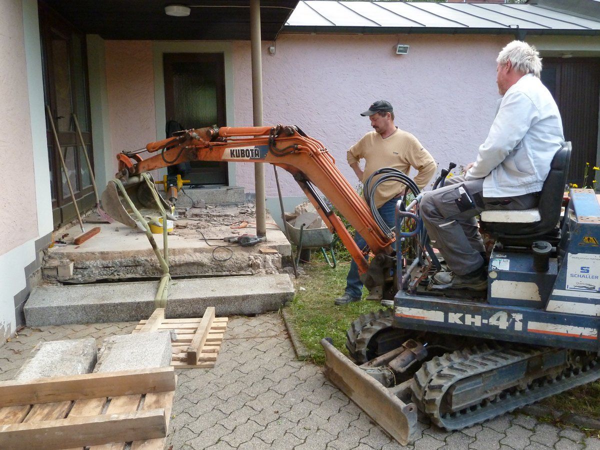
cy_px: 225
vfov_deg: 44.2
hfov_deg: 56.8
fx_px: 555
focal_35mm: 32
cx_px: 300
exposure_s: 1/400
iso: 400
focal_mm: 5.3
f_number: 3.5
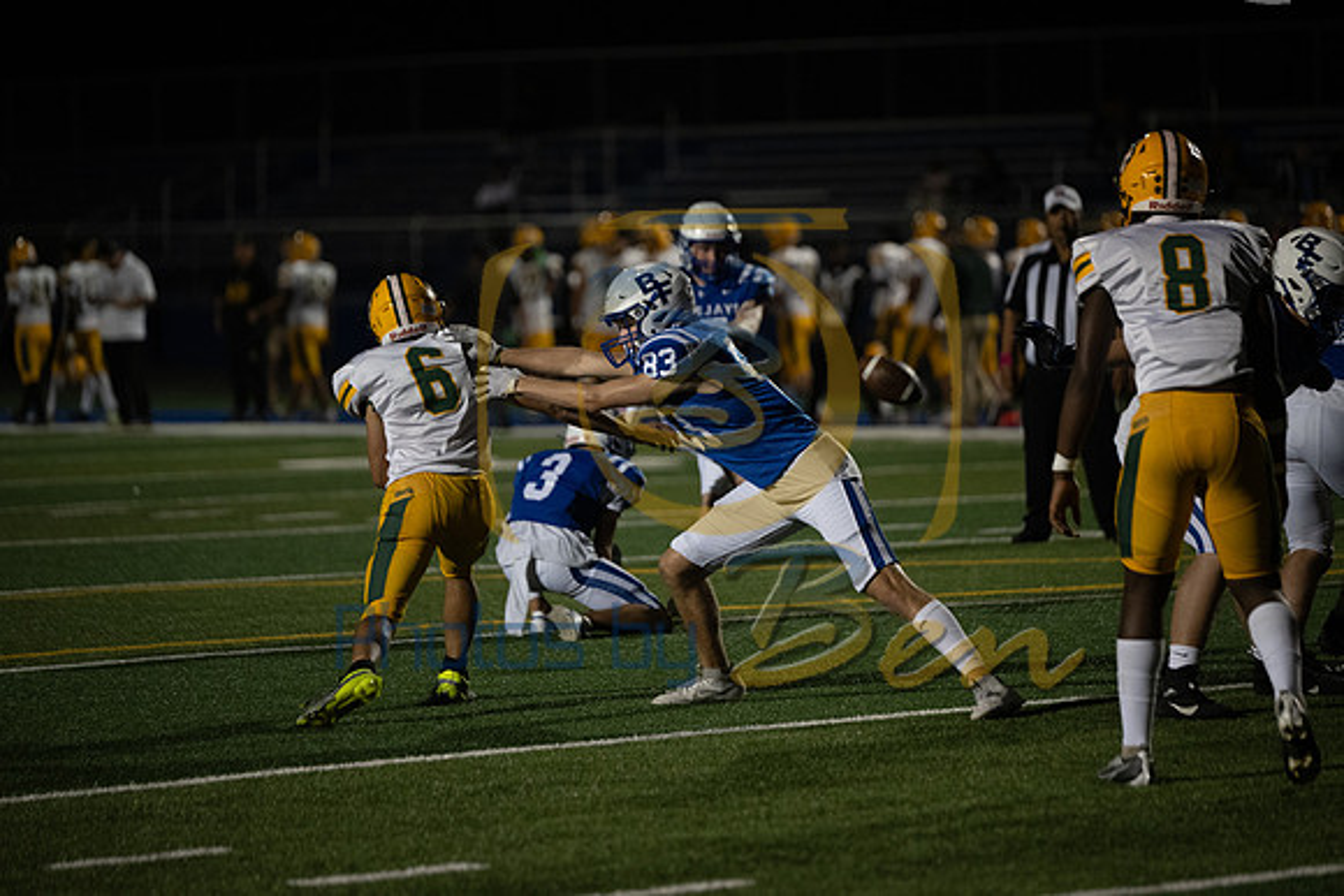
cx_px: 672
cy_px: 448
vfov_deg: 6.9
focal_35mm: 200
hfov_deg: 10.3
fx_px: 7468
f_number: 2.8
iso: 3200
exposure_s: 1/1250
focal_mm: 200
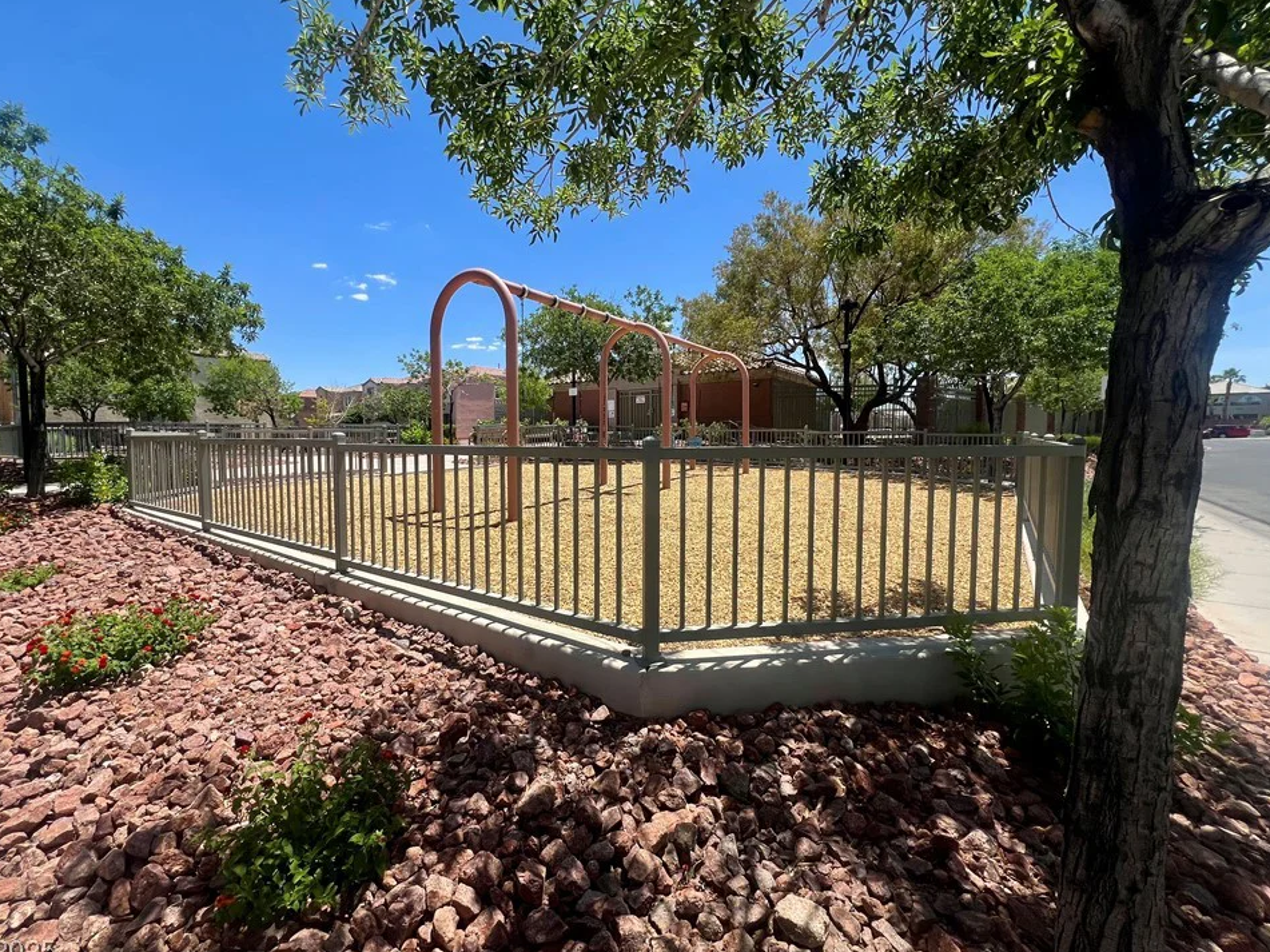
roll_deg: -0.3
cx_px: 605
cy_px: 469
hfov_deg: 102.0
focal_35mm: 14
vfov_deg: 85.7
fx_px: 514
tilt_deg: -3.4
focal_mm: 1.57
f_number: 1.8
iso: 32
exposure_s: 1/1727
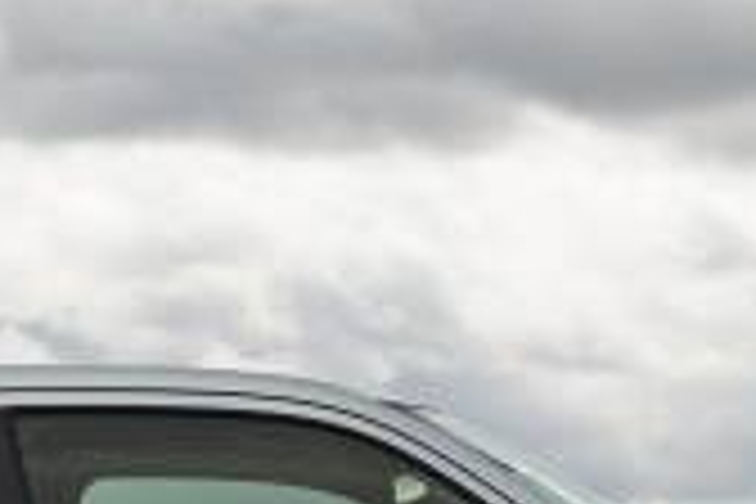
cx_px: 166
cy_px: 724
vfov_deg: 7.8
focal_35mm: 173
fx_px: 3623
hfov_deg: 11.9
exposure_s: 1/320
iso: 100
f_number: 5.6
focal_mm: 45.4
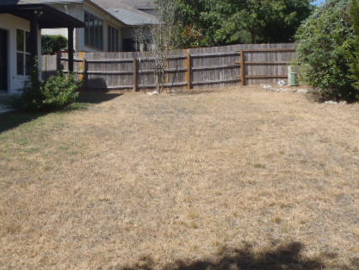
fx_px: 446
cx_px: 164
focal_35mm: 43
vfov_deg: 33.2
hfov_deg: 43.8
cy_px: 85
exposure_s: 1/640
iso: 80
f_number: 3.9
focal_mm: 5
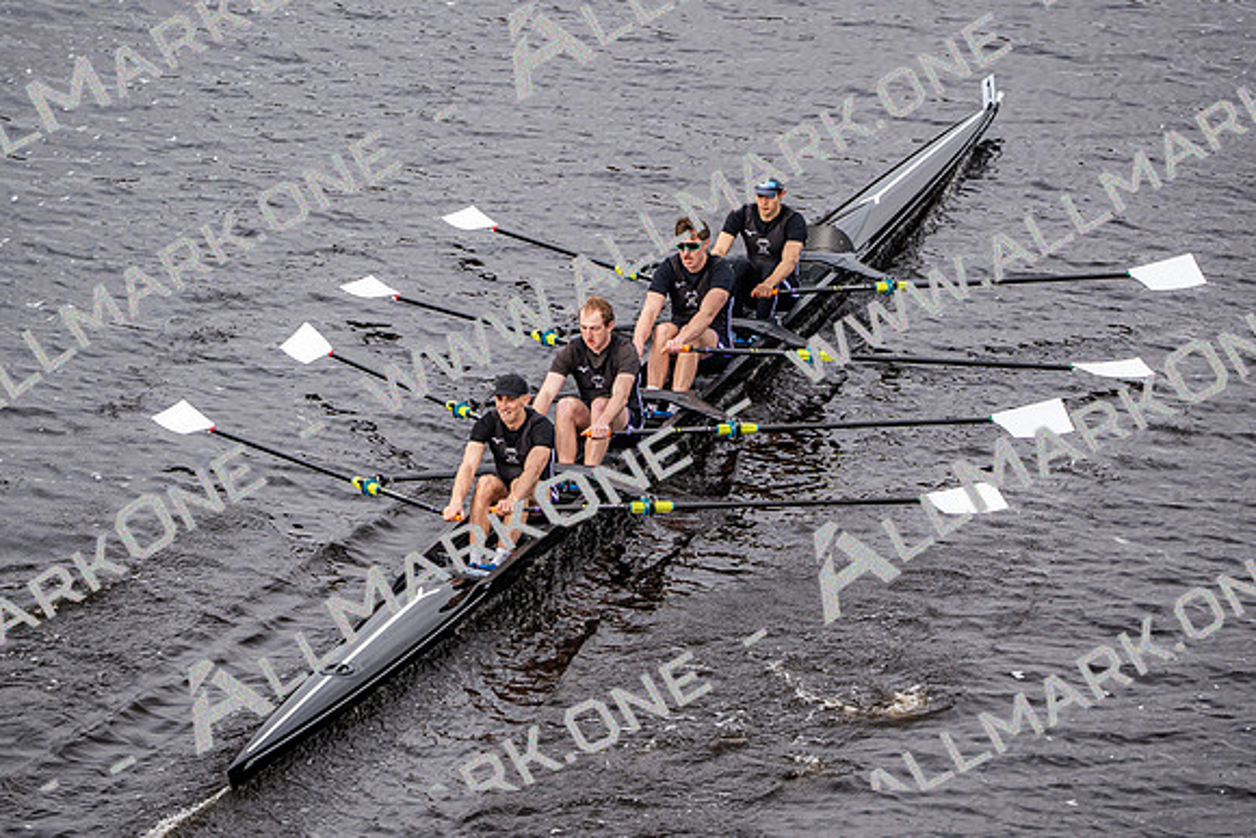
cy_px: 419
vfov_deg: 6.2
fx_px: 7677
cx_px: 628
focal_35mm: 220
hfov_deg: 9.4
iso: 320
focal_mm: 147
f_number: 2.8
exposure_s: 1/2000
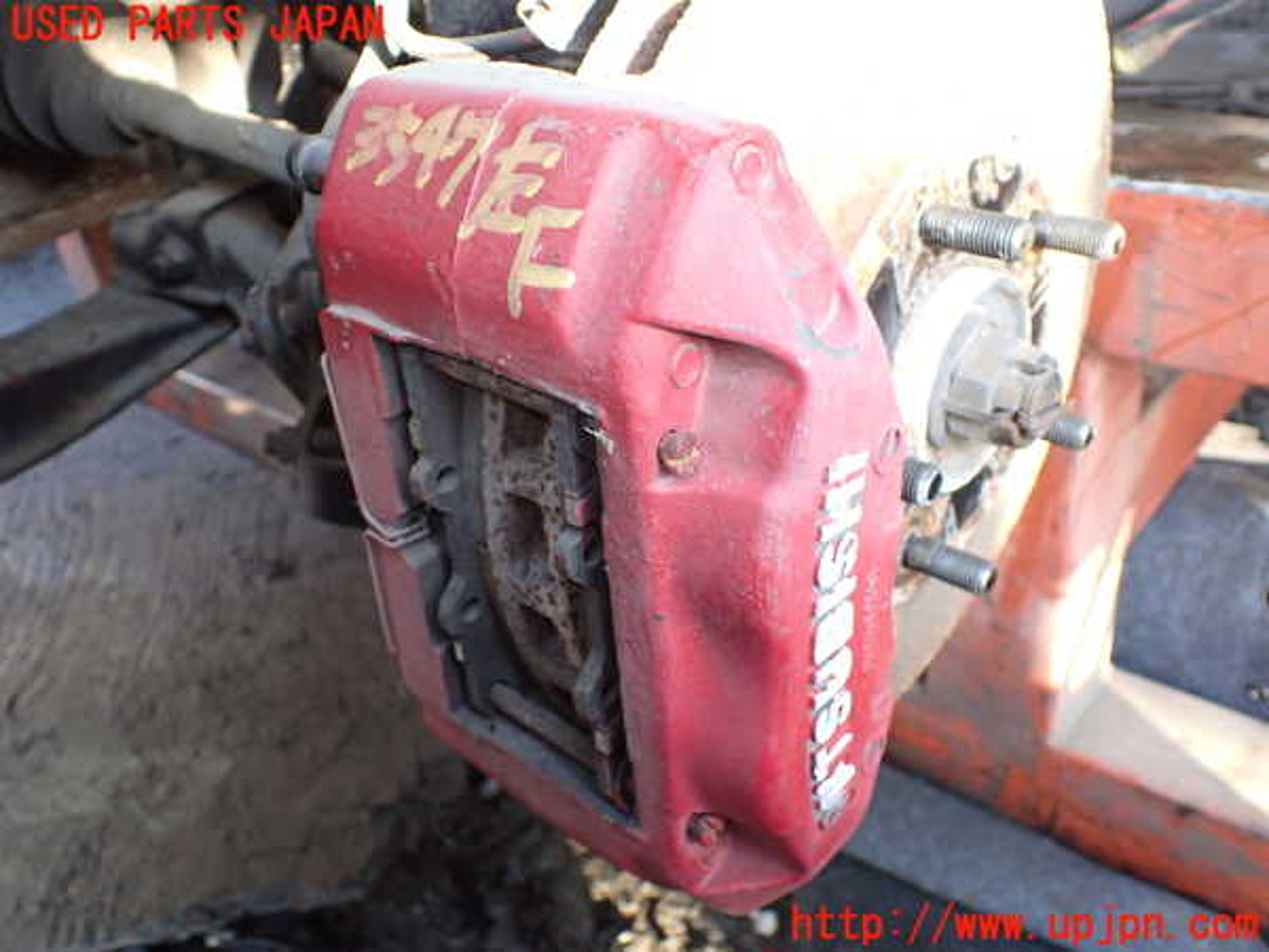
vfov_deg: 46.8
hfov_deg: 60.0
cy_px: 476
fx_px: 1100
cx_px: 634
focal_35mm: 30
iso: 400
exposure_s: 1/125
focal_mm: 5.4
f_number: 2.3
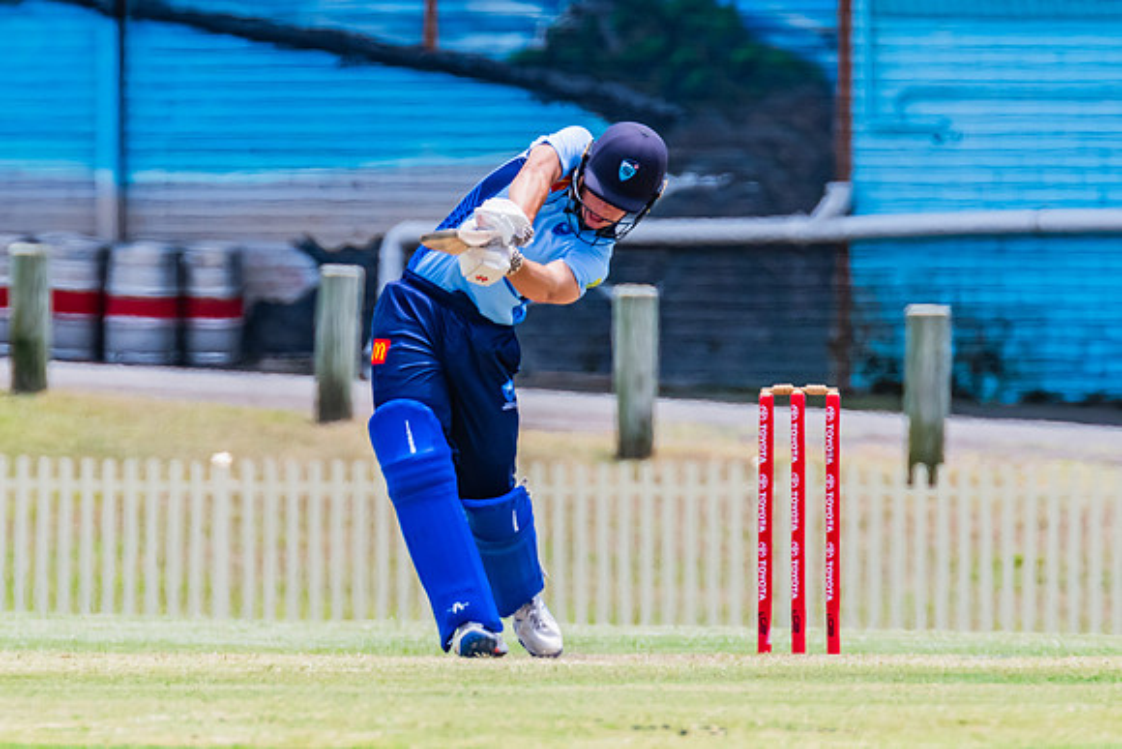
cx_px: 600
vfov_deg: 1.4
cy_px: 331
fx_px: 30764
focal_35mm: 987
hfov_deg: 2.1
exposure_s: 1/2000
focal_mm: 600
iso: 800
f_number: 9
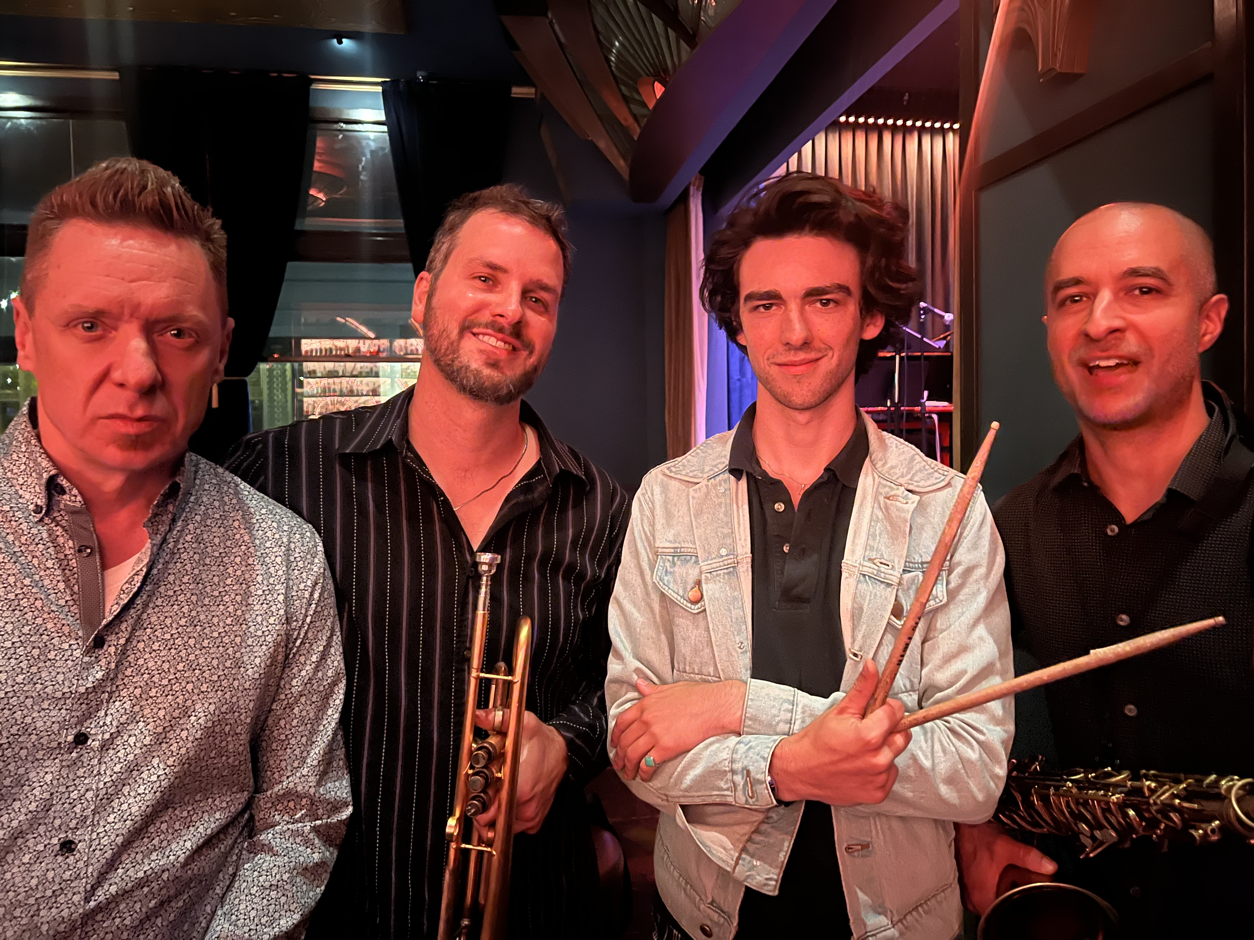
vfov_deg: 53.1
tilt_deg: -2.3
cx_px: 627
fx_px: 942
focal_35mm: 26
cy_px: 470
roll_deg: +0.6
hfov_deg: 67.3
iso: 1600
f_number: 1.5
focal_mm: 5.7
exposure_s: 1/15
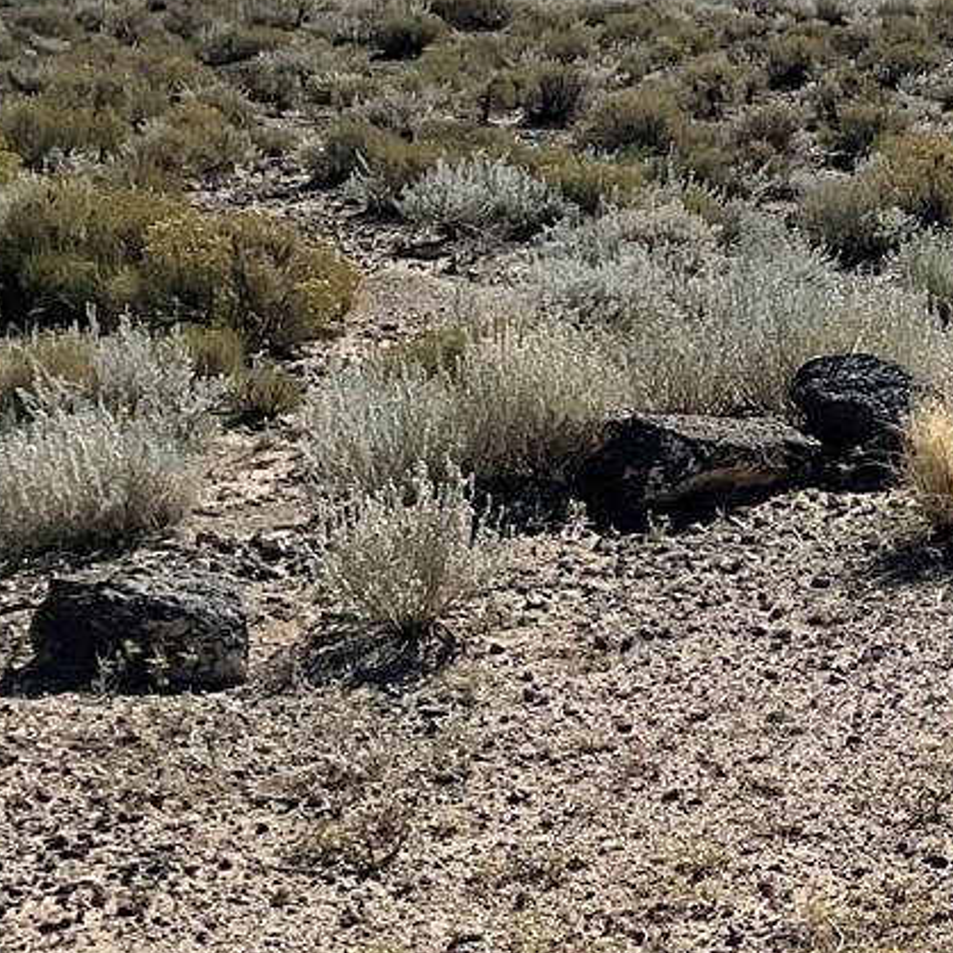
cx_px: 1790
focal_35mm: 98
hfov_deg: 15.1
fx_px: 3052
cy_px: 18
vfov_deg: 17.4
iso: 16
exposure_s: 1/3125
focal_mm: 3
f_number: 1.8
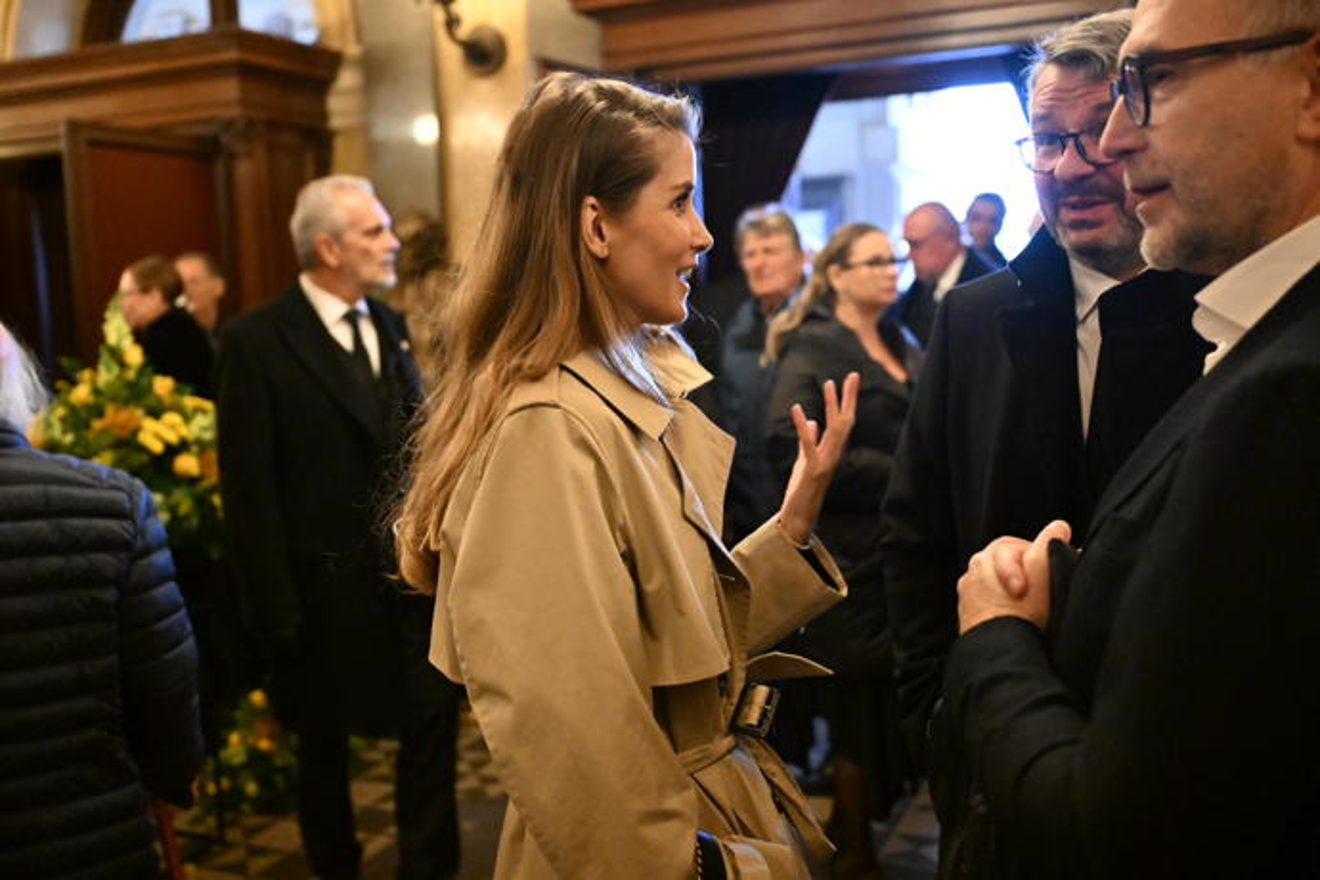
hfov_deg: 54.4
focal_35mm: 35
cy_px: 440
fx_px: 1283
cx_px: 660
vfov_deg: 37.9
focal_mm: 35
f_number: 2.8
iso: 10000
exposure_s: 1/200
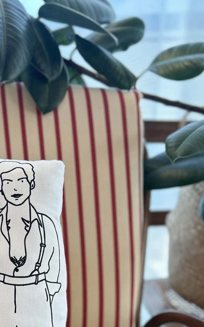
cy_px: 258
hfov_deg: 28.2
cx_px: 24
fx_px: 392
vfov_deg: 43.4
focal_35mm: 44
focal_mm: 5.7
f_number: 1.5
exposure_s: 1/100
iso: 100
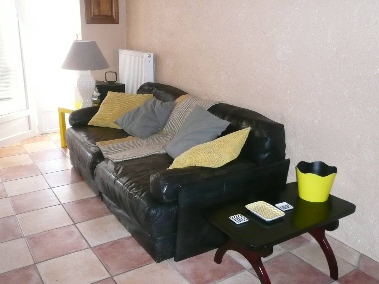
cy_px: 142
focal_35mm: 34
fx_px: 372
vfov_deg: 41.8
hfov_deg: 54.0
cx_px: 190
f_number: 2.8
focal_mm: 4.6
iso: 200
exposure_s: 1/30
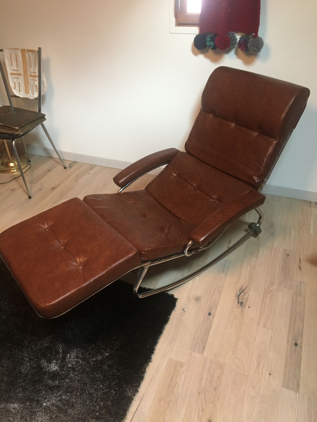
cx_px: 158
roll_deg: +3.5
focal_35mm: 29
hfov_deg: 48.2
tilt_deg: -34.6
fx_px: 354
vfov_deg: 61.7
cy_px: 211
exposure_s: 1/20
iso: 200
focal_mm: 4.15
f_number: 2.2
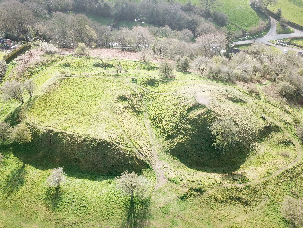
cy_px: 114
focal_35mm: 26
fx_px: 228
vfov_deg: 53.1
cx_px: 152
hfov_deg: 67.3
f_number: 2.2
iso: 100
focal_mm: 4.73
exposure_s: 1/218
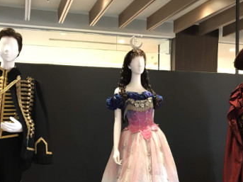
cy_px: 158
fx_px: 344
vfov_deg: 28.7
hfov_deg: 38.7
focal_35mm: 49
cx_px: 147
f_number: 1.8
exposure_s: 1/8
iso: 100
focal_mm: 3
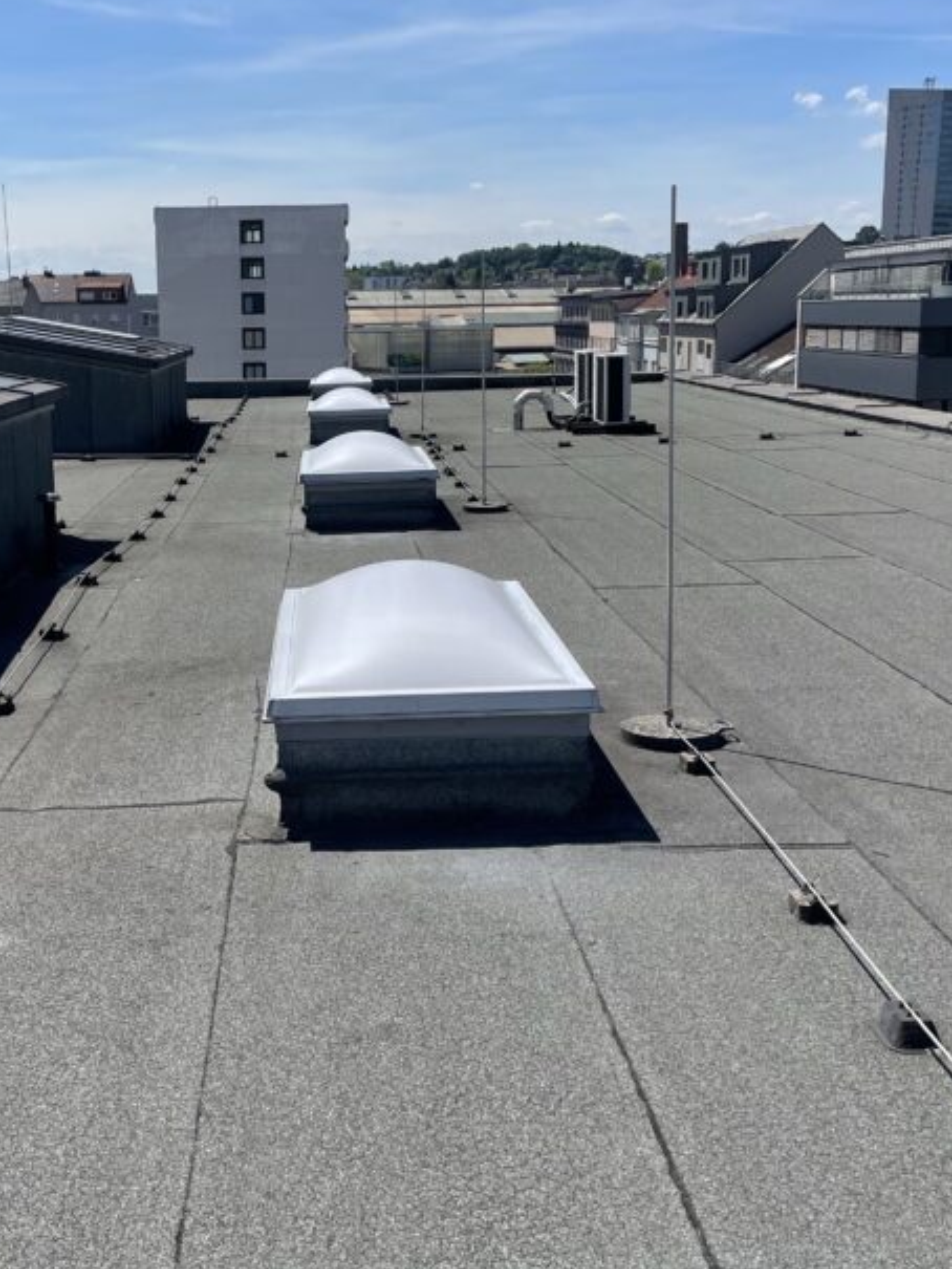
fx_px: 1613
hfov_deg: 32.6
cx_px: 302
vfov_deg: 42.9
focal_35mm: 44
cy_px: 604
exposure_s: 1/4831
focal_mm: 4.2
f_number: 1.6
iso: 32
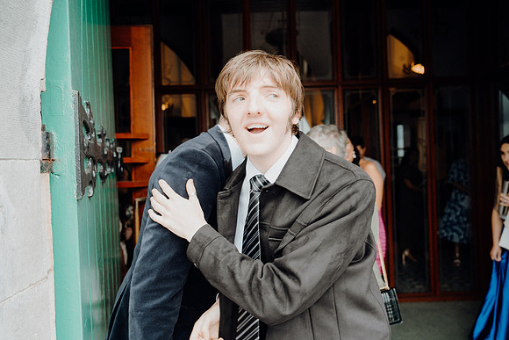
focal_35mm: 28
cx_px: 254
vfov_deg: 46.4
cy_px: 170
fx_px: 396
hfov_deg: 65.5
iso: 320
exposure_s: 1/200
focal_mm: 28
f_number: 3.5
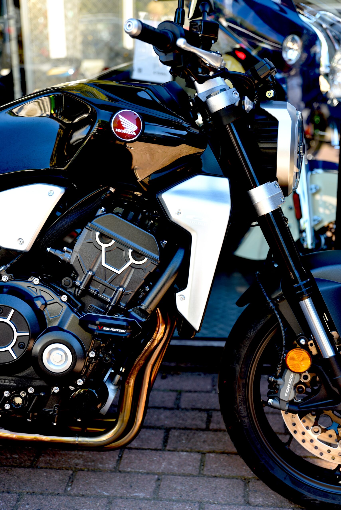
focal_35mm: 60
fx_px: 852
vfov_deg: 33.4
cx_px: 170
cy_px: 255
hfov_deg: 22.6
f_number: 3.2
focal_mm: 60
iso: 100
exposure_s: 1/60
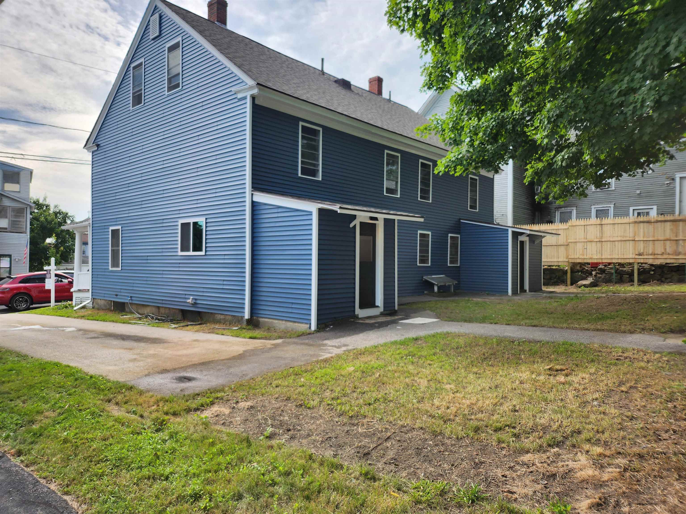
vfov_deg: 56.8
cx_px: 343
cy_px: 257
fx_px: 476
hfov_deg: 71.6
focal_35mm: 24
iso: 50
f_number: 1.8
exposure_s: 1/1422
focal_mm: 5
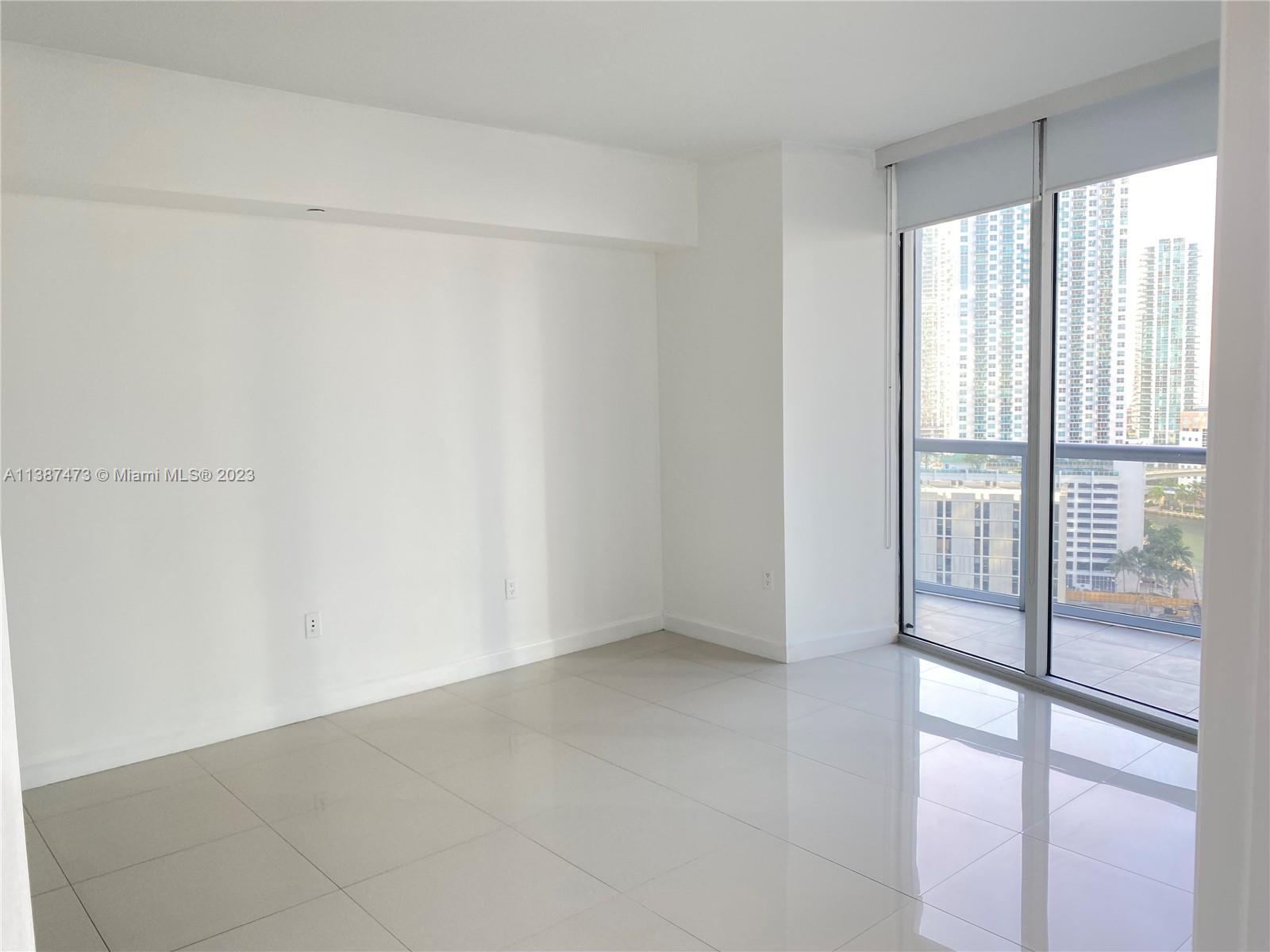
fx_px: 954
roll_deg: +0.8
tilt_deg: -4.9
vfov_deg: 53.1
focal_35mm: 26
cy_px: 476
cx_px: 635
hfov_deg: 67.3
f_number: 1.8
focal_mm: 4.25
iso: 40
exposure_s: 1/120
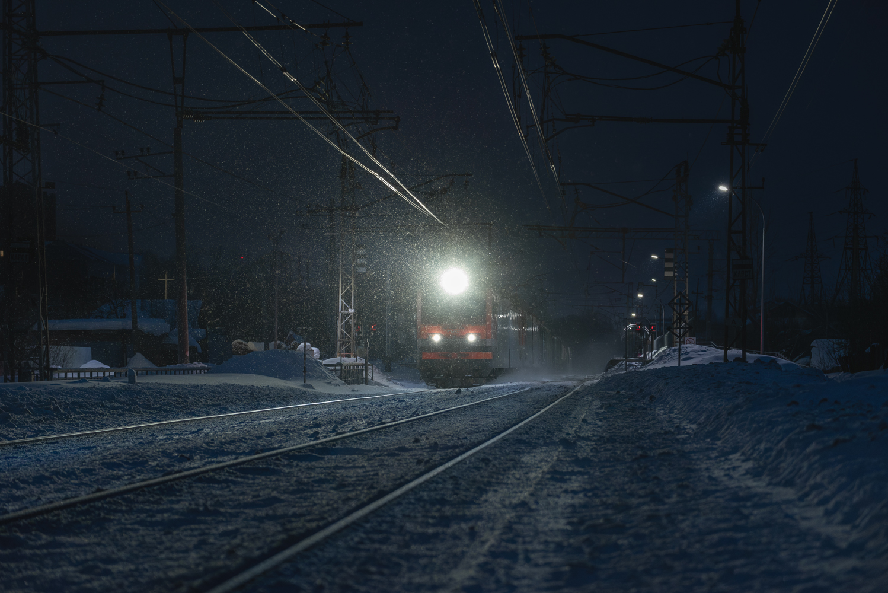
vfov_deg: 16.1
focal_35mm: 85
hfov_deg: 23.9
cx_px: 444
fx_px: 2097
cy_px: 296
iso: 4000
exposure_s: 1/125
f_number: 4
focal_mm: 85
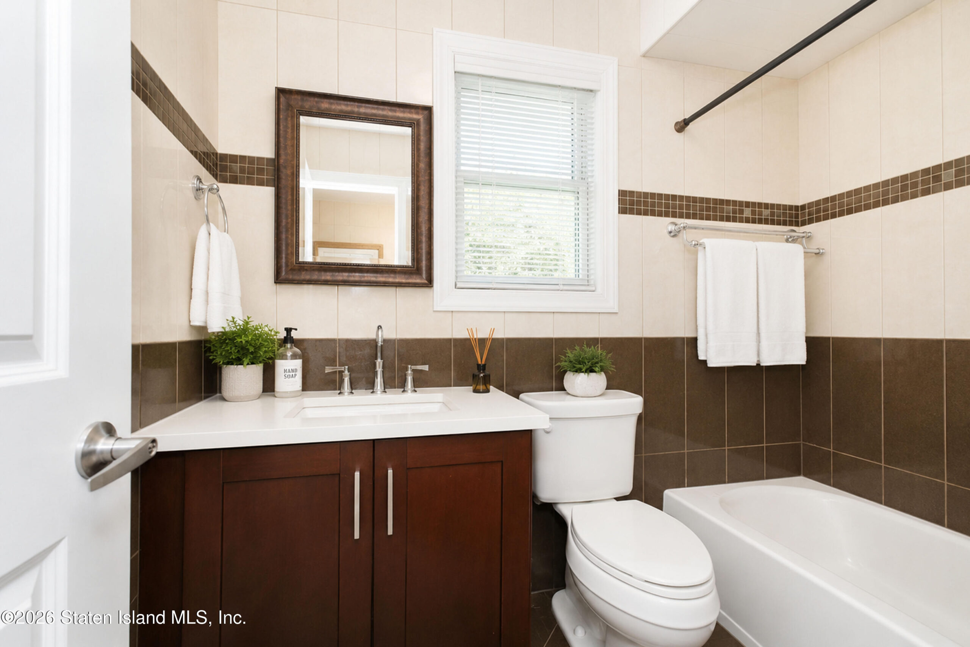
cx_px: 485
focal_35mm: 15
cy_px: 324
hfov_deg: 100.4
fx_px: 404
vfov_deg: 77.3
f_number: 7.1
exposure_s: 1/60
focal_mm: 10
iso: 1250
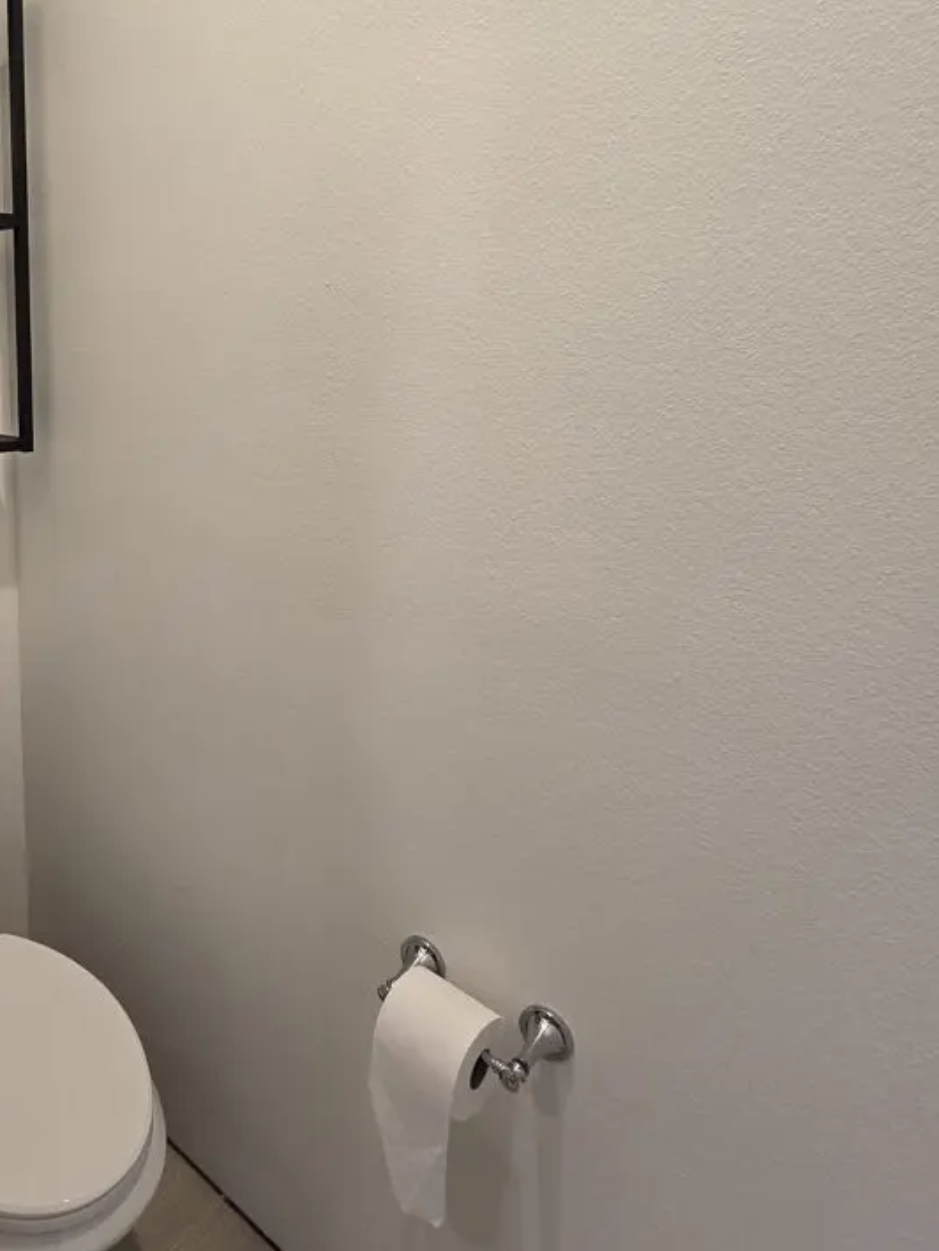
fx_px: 795
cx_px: 199
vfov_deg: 75.2
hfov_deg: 57.0
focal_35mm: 22
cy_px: 480
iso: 100
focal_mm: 2.2
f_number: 2.2
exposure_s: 1/60
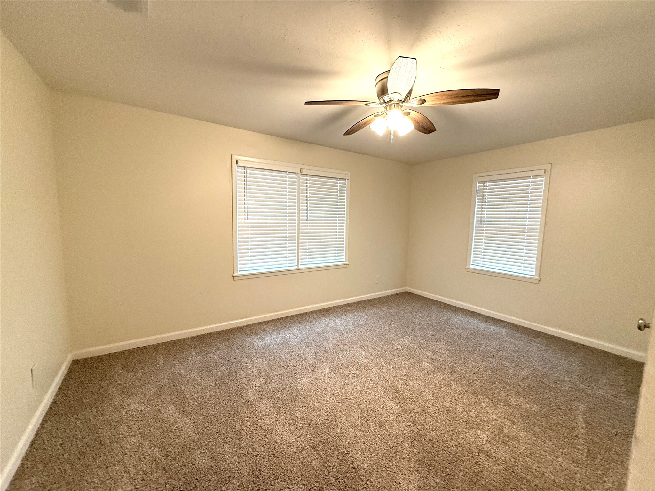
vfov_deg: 85.7
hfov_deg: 102.1
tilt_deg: -5.9
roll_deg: +0.2
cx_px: 328
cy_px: 246
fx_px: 265
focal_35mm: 14
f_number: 2.2
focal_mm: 2.22
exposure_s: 1/120
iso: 250
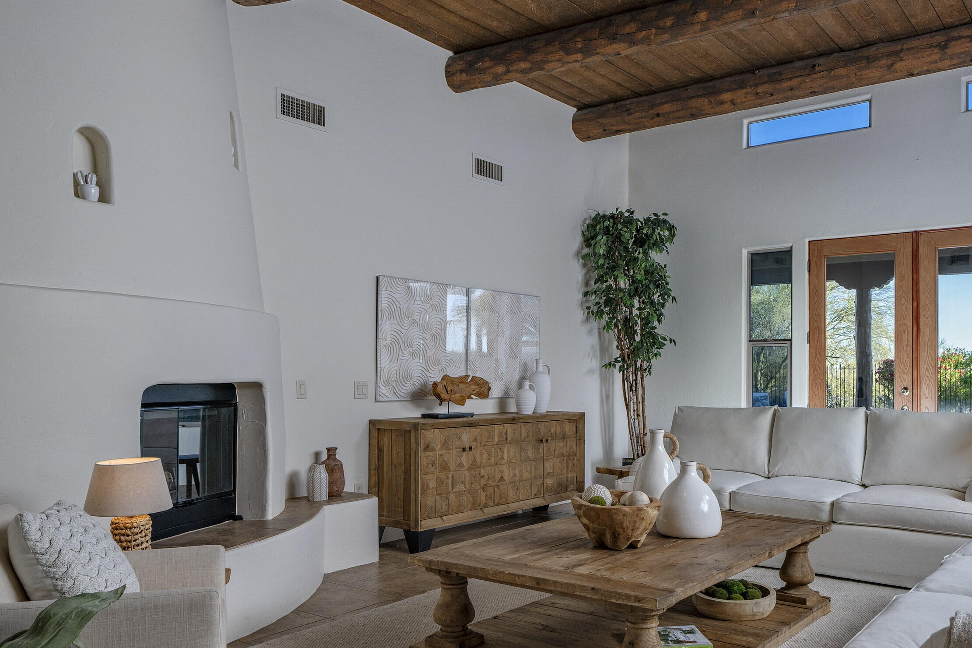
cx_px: 581
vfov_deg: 44.9
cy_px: 365
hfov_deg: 63.1
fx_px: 783
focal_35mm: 29
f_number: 7.1
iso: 200
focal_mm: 23
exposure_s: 1/100
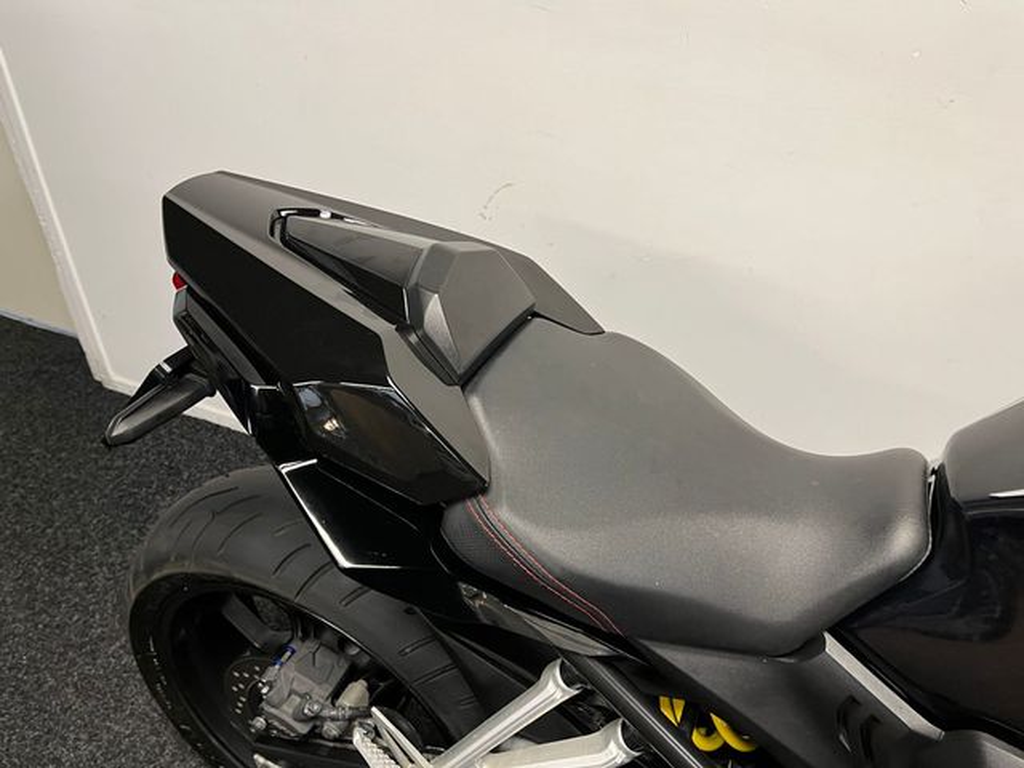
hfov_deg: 67.3
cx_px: 512
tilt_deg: -34.0
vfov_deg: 53.1
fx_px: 769
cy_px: 384
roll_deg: -1.2
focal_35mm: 26
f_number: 1.6
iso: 125
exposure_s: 1/50
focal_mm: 5.1
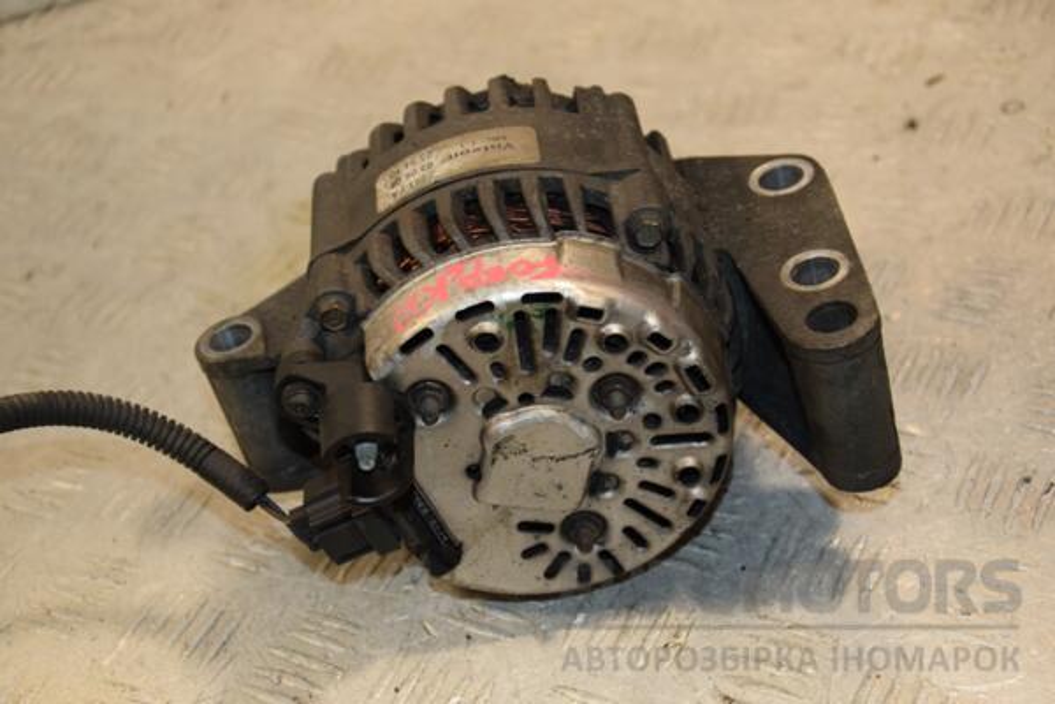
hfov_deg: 27.0
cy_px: 352
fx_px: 2198
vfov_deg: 18.2
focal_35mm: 75
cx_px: 528
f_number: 5
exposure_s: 1/200
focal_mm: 50
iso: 800
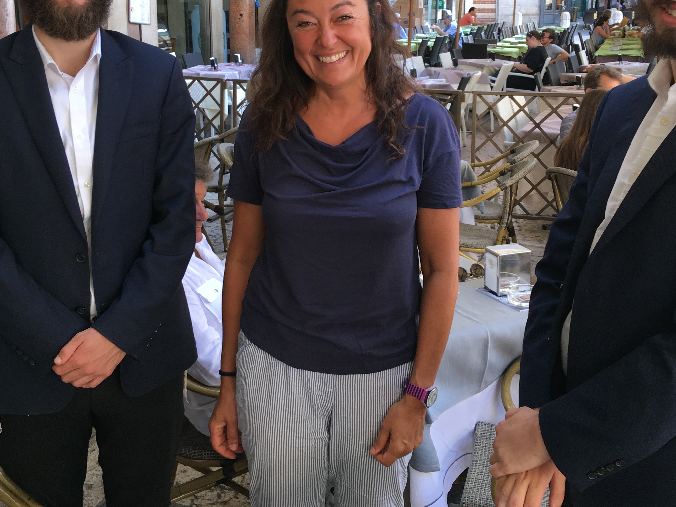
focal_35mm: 43
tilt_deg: -11.1
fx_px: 840
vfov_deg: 33.1
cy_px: 147
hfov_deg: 43.8
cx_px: 346
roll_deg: +0.4
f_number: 2.2
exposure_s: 1/100
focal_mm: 4.15
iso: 40
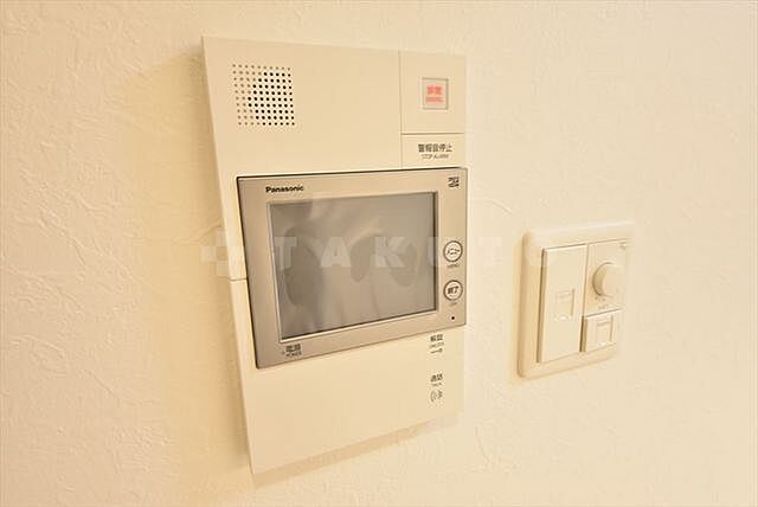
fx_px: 443
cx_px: 379
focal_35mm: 21
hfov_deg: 81.2
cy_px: 254
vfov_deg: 59.6
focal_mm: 14
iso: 560
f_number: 5
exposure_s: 1/20
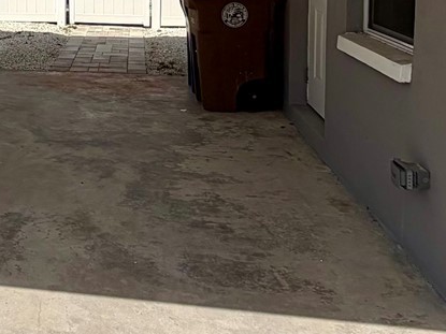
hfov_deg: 32.2
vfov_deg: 24.9
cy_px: -45
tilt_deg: -2.6
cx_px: -18
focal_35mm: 54
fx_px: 696
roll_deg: +0.0
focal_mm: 2.22
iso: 20
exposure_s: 1/1901
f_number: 2.2
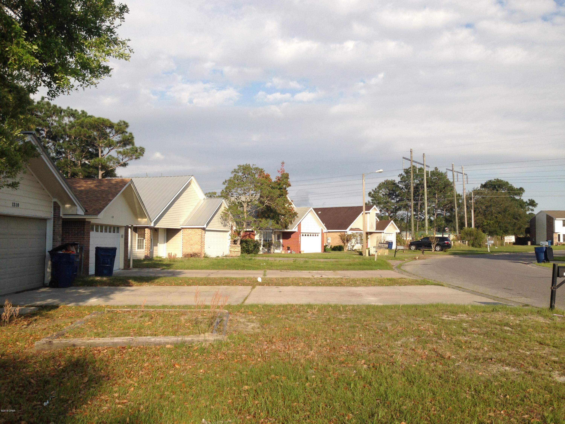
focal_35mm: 33
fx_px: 539
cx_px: 282
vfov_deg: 42.9
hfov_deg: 55.4
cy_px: 212
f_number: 2.4
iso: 50
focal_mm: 4.12
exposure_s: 1/1506
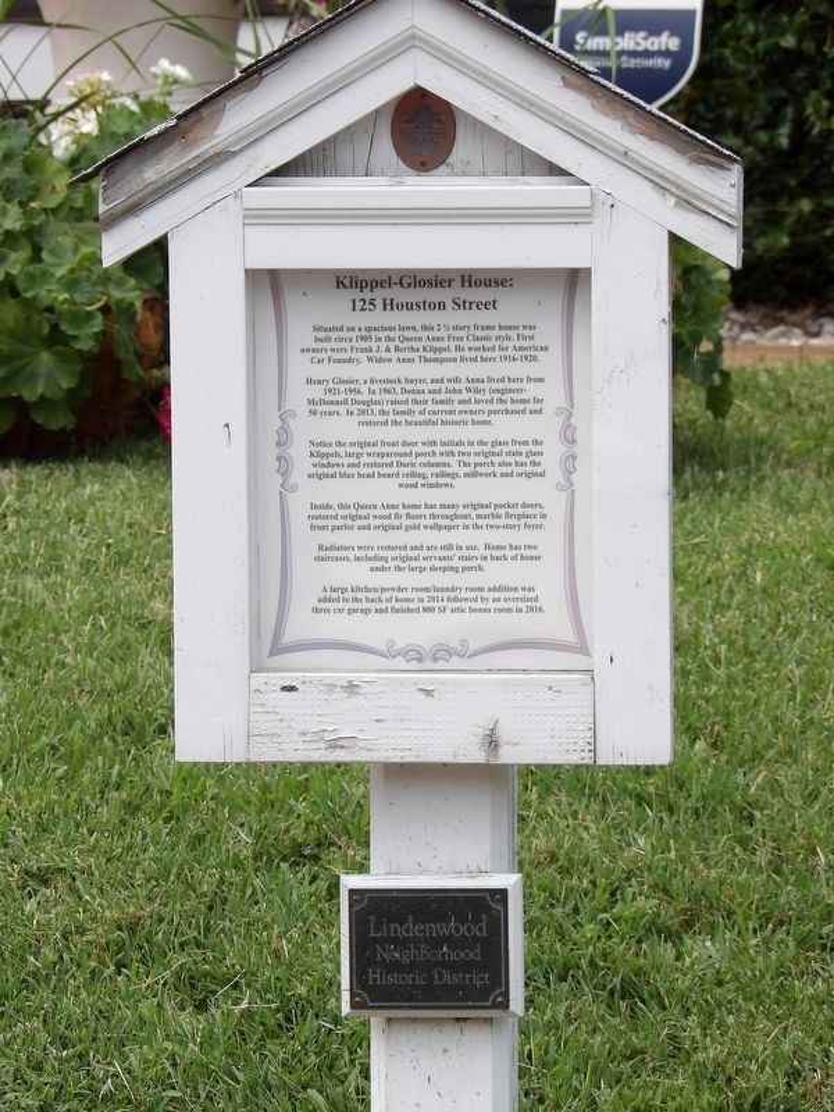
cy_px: 556
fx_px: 5429
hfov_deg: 8.8
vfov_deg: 11.7
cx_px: 417
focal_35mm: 169
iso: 100
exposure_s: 1/277
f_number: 4.4
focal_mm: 30.2
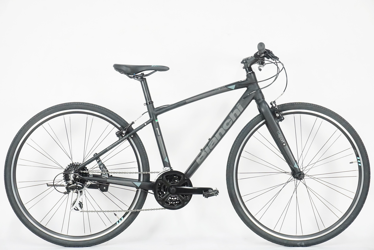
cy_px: 125
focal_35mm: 54
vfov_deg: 25.1
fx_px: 561
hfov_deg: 36.9
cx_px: 187
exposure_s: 1/50
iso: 4000
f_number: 10
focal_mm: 36
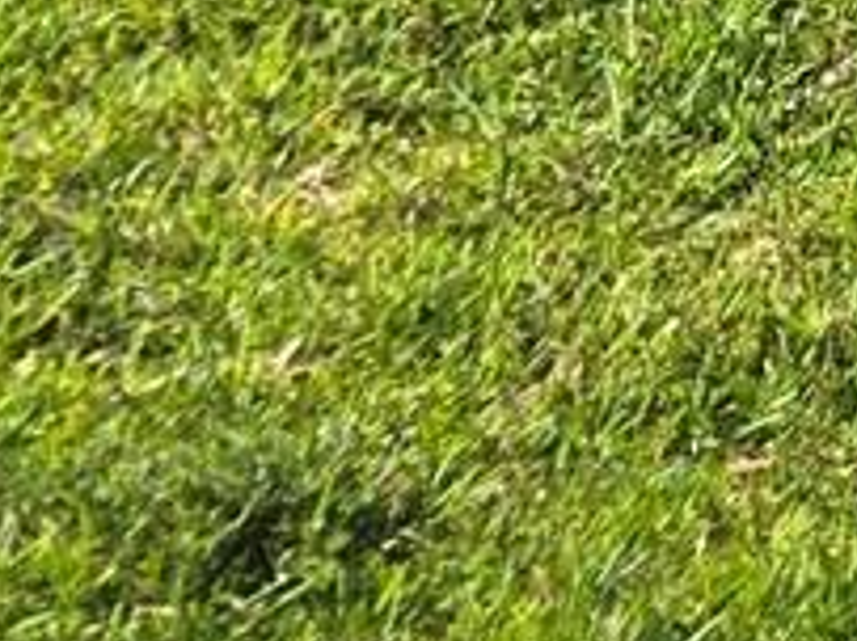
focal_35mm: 181
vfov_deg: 7.9
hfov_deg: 9.5
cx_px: 2204
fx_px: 4478
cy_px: -578
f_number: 1.8
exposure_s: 1/1550
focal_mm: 5.4
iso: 25
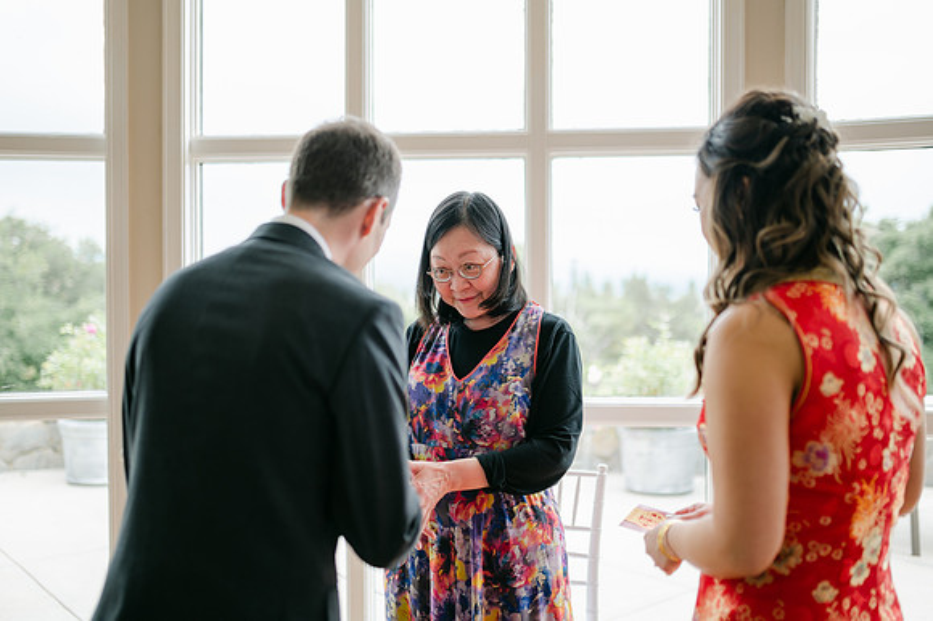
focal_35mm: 37
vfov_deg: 35.9
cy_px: 301
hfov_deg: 51.8
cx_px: 445
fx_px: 959
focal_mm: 35
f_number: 1.4
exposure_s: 1/1000
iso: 100
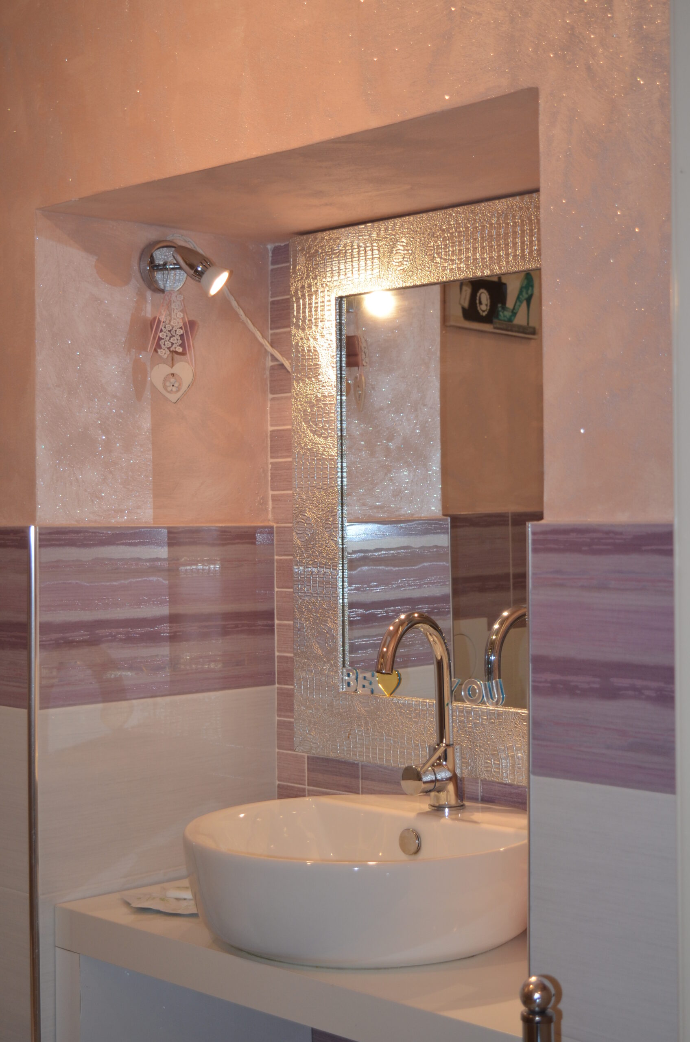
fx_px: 1646
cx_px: 345
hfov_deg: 23.7
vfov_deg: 35.1
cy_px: 521
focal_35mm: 57
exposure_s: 1/125
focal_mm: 38
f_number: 4.8
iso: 360
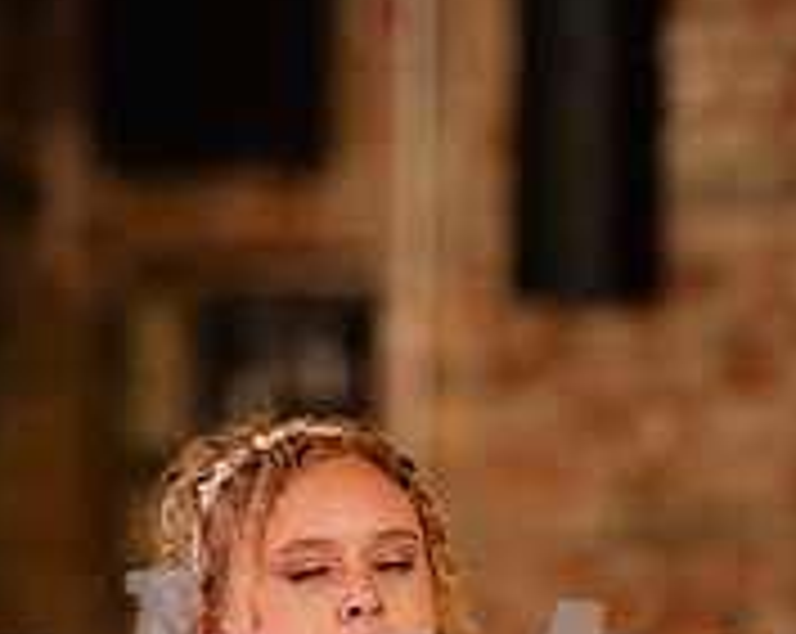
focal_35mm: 416
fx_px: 9784
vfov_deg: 3.7
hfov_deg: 4.7
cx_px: 783
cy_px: 762
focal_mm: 135
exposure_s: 1/200
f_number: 2.2
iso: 2500
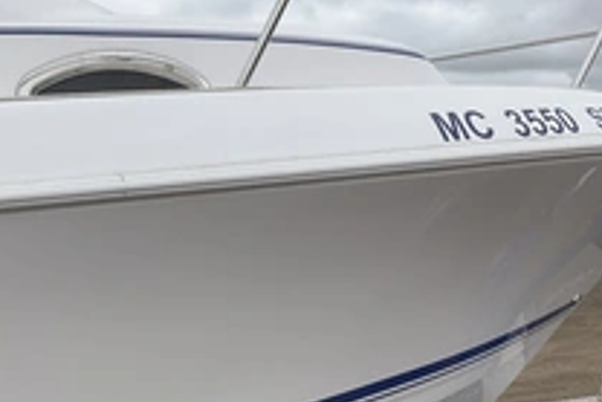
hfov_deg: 34.2
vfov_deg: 23.3
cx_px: 205
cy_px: 272
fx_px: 971
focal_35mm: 58
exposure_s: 1/1342
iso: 25
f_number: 1.8
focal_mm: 3
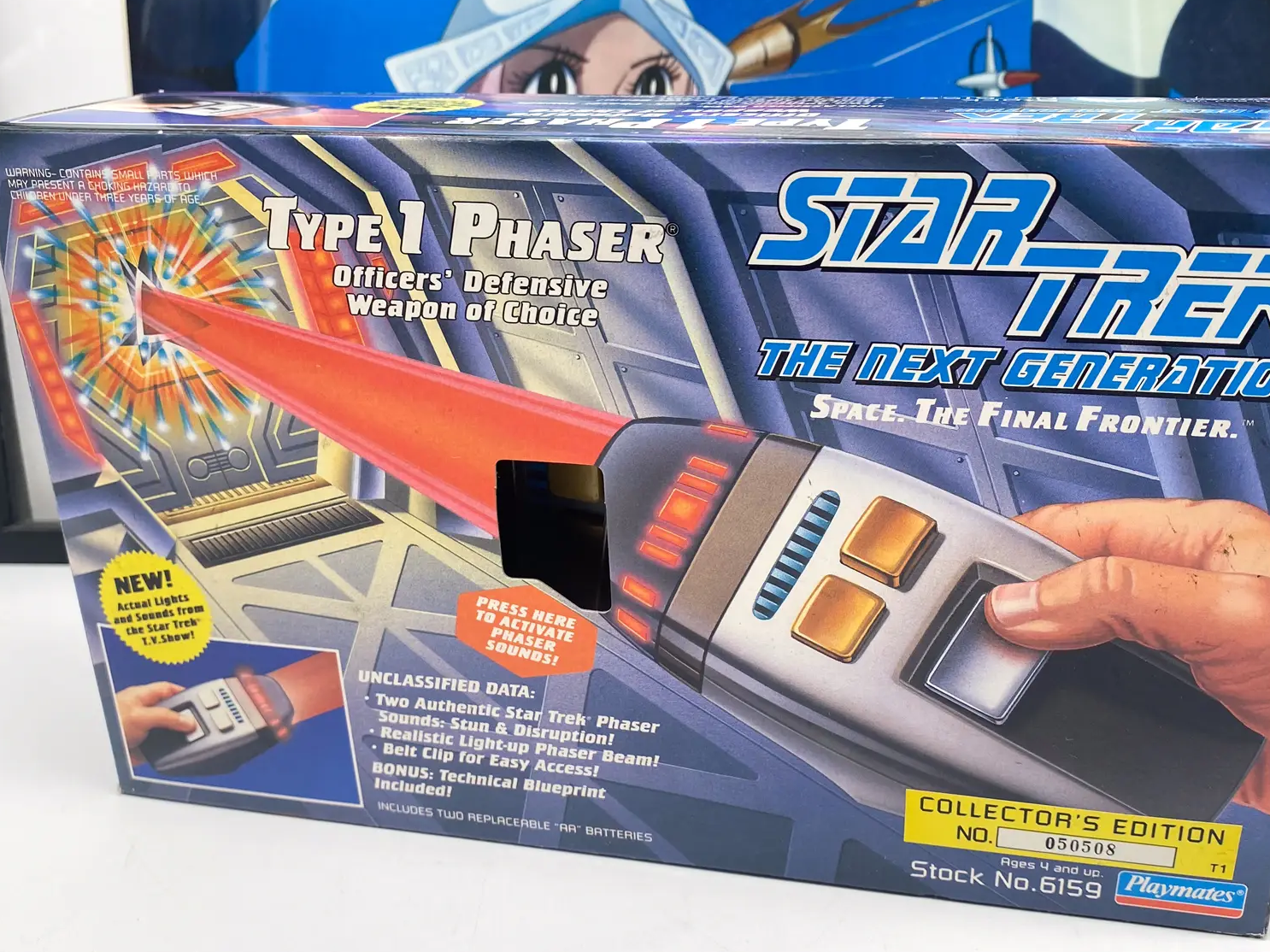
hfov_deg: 52.5
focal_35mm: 35
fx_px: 1284
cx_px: 701
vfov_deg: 40.7
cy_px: 512
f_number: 1.8
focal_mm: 4.25
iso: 32
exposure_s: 1/125
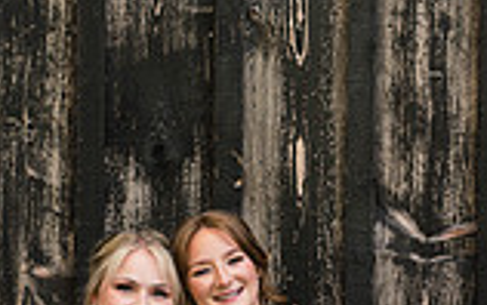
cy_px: 558
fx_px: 2856
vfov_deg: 6.0
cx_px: 305
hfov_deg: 9.7
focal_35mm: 215
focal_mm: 74
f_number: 4.5
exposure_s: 1/400
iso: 400
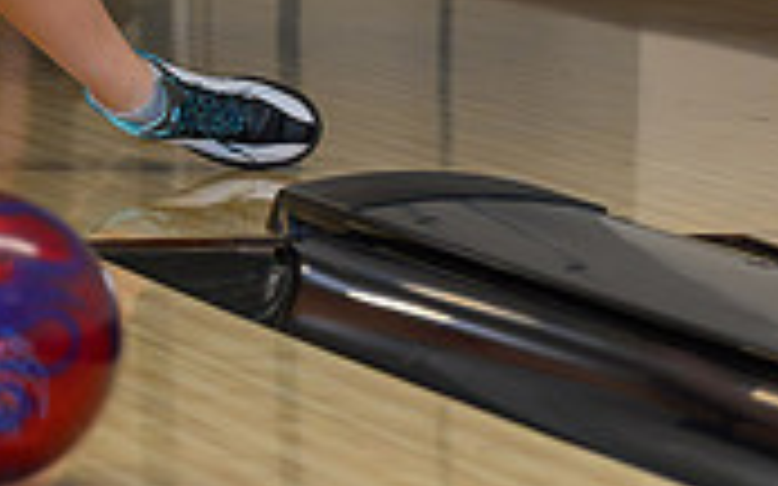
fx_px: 6613
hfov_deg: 6.7
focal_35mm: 312
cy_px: -340
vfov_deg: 4.2
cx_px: -250
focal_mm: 83
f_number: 4.5
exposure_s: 1/200
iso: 1250
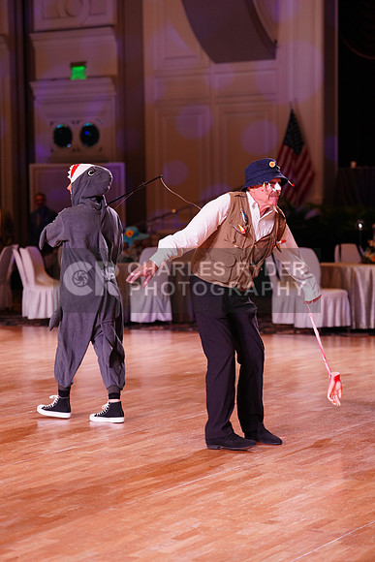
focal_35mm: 91
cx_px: 188
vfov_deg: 22.4
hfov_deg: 15.0
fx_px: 1421
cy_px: 281
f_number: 2.8
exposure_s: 1/250
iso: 800
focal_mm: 91
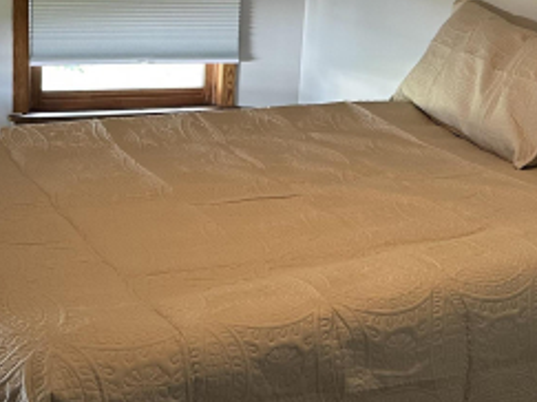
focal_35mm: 66
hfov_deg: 29.4
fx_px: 1023
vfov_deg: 22.1
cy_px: 124
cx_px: 310
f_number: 1.78
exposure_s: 1/60
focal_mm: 6.86
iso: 500
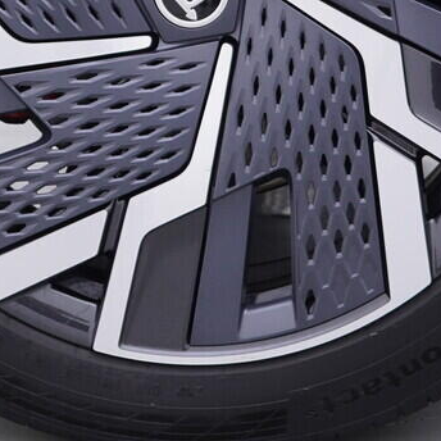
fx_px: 1845
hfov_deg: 13.6
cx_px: 200
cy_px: -72
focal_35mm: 128
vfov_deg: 13.3
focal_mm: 24
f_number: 3.5
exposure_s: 1/60
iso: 125
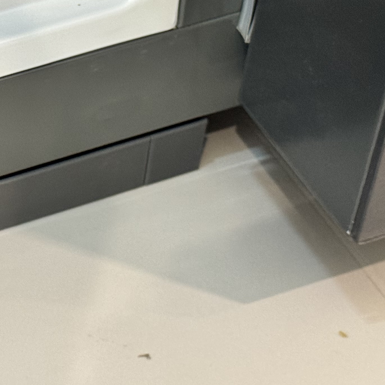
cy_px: 126
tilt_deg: -45.3
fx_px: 1573
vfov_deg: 13.9
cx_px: -72
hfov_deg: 13.6
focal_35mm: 125
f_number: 1.78
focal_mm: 6.76
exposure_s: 1/40
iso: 320
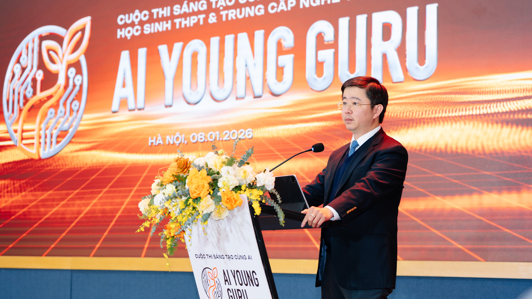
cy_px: 143
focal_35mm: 80
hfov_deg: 26.5
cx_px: 266
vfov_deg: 15.1
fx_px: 1129
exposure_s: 1/160
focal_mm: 76
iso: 1000
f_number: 3.5
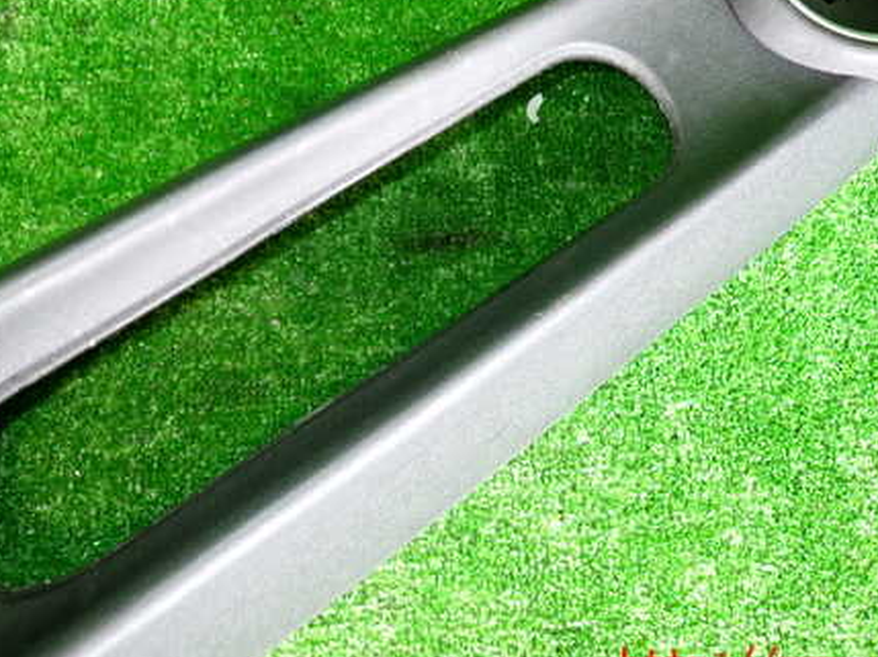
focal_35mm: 35
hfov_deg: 52.6
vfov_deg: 40.3
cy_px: 233
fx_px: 887
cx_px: 469
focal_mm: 4.5
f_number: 2
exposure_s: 1/30
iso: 320
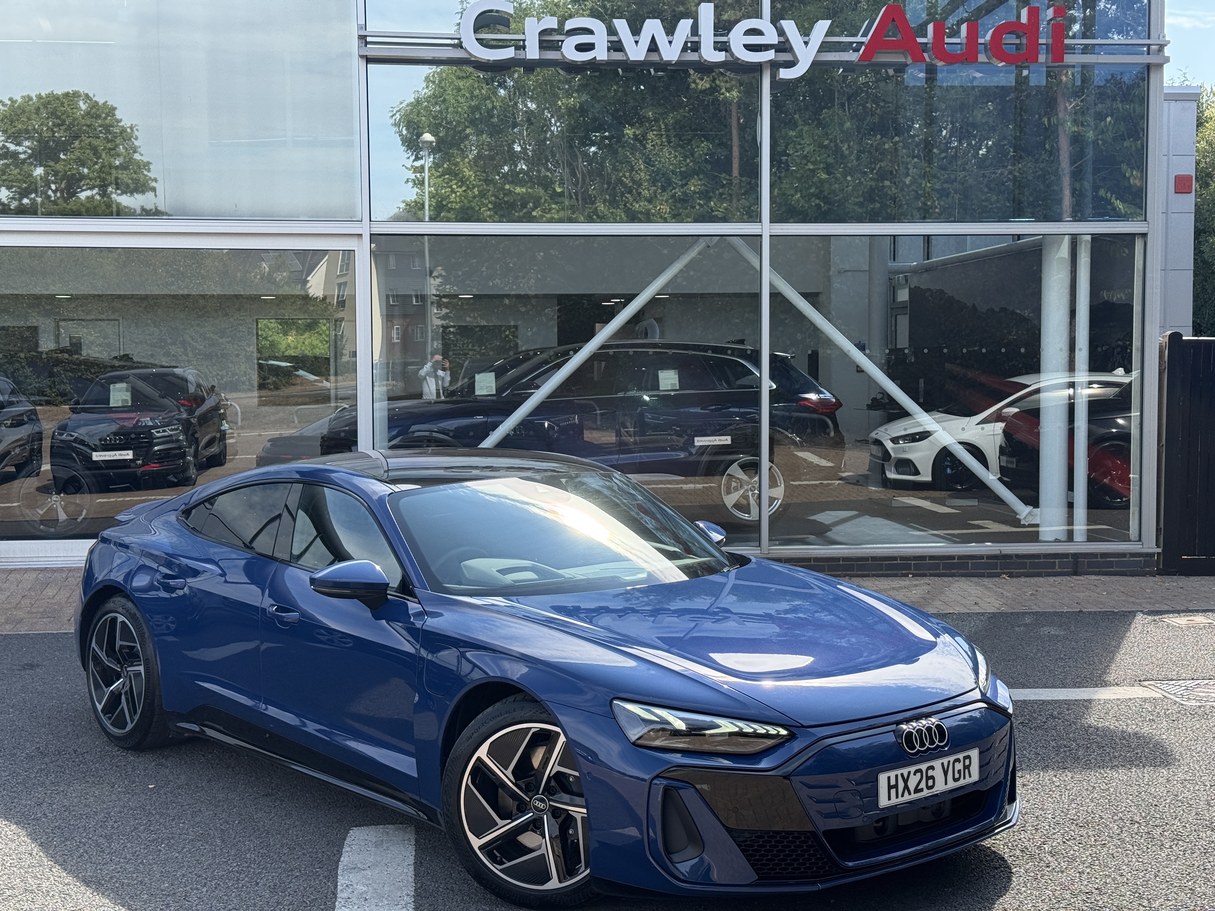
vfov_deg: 30.3
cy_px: 456
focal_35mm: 48
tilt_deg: -3.1
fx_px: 1685
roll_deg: +0.5
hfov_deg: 39.7
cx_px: 608
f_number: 1.78
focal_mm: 6.76
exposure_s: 1/1838
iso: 80
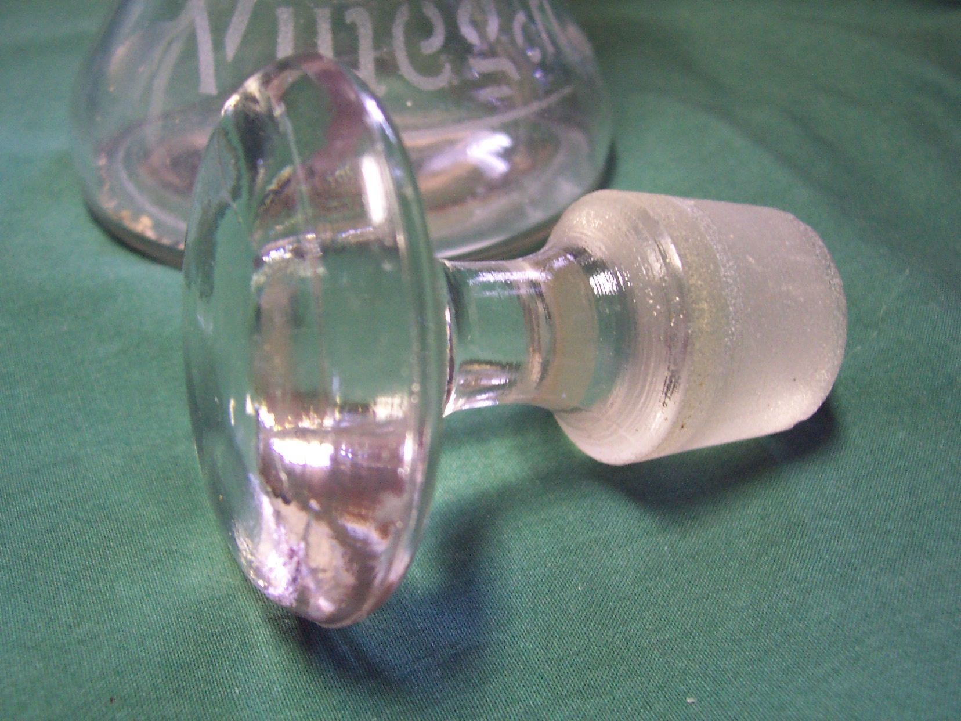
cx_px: 480
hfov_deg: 50.1
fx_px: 1027
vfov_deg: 38.7
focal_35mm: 37
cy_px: 360
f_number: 2.8
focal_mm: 5.6
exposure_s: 1/20
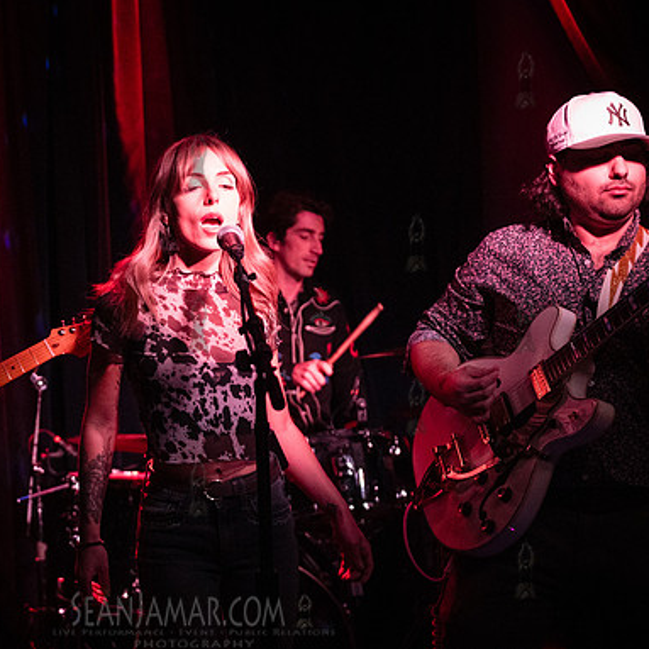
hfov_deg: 23.8
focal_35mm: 72
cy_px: 324
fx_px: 1527
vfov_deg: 24.0
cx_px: 197
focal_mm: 56
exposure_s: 1/320
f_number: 3.2
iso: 12800
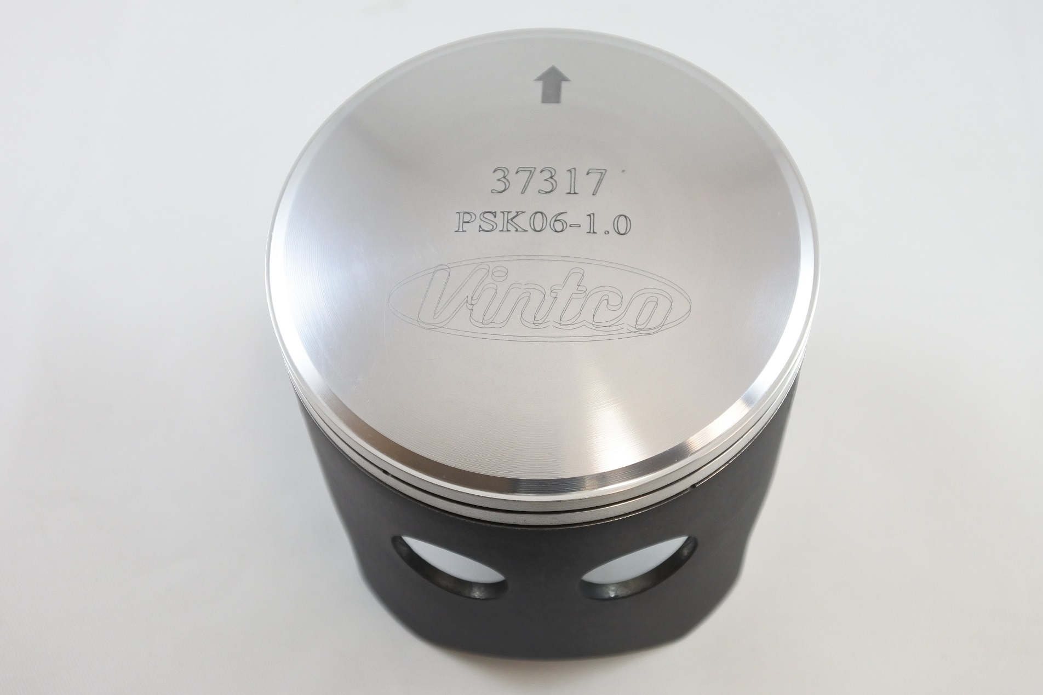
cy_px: 348
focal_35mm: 46
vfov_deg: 29.3
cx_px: 522
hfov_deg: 42.7
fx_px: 1333
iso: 500
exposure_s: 1/125
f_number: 4.5
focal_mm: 17.2
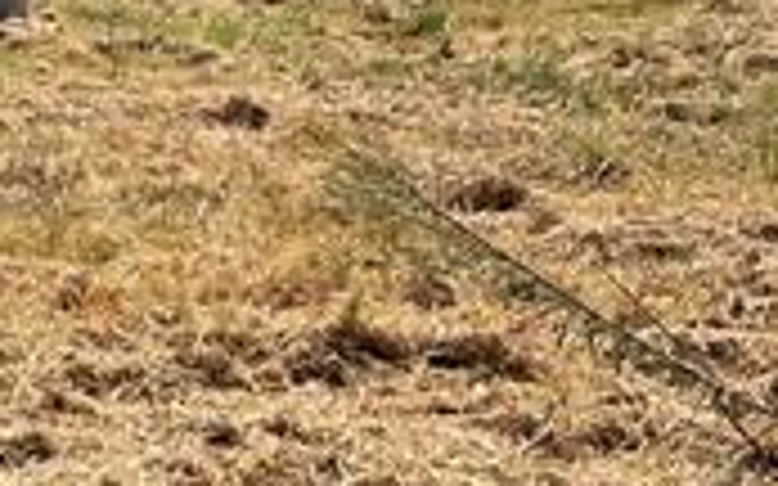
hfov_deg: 10.6
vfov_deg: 8.0
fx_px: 3455
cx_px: -1228
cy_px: 270
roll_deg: +1.0
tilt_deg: -9.7
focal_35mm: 163
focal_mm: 5.1
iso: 32
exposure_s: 1/4049
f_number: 1.6
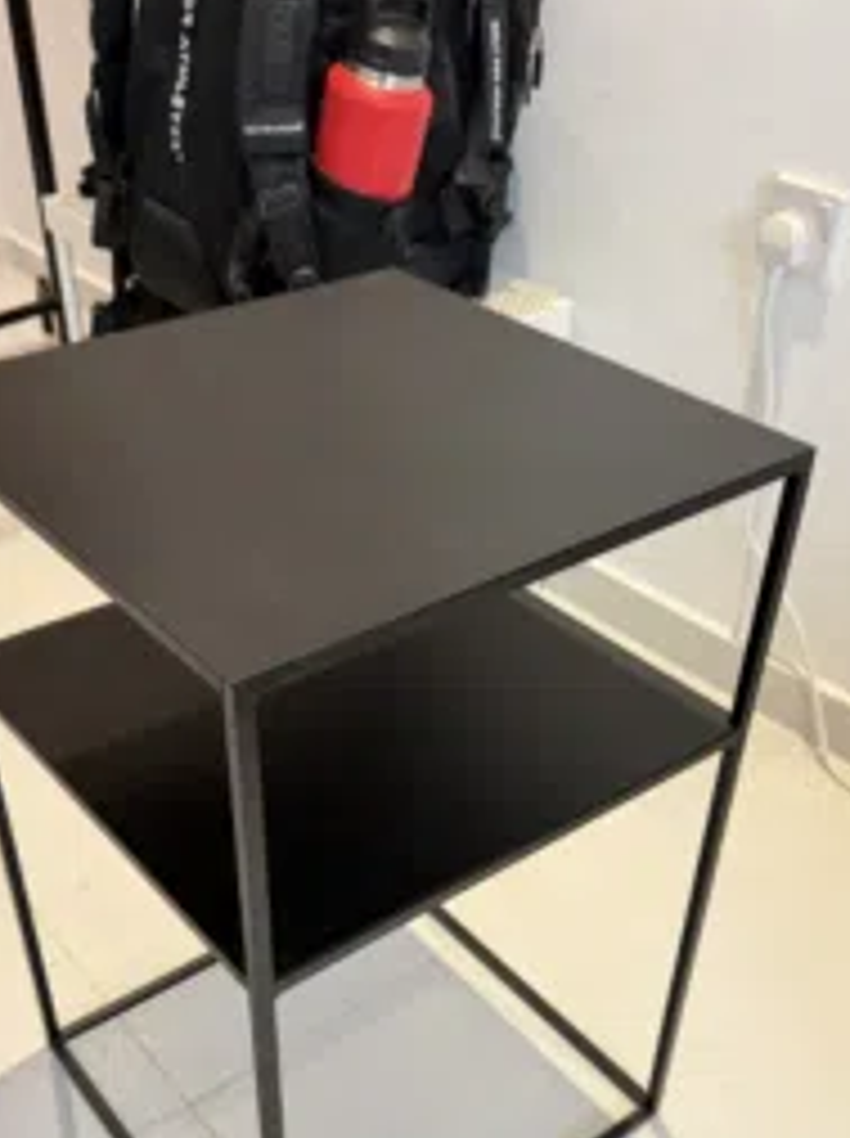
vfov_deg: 48.0
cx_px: 405
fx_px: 1247
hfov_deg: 37.6
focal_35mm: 38
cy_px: 783
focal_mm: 6.76
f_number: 1.78
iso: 500
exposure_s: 1/50
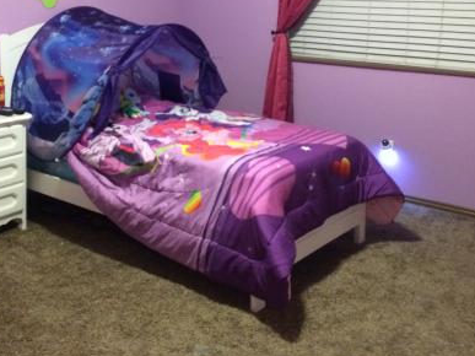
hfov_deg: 39.6
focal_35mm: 48
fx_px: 658
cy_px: 66
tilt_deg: -7.6
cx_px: 218
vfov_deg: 29.5
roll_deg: -0.2
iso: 320
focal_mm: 4.15
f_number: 2.2
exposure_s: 1/15
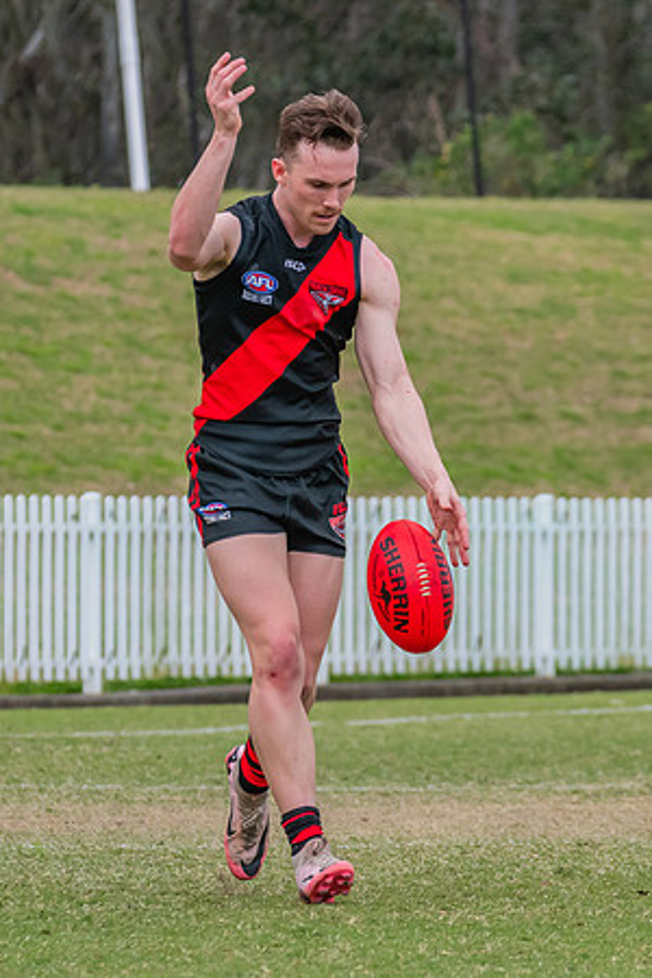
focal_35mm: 439
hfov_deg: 3.1
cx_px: 363
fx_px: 11925
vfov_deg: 4.7
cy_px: 496
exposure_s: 1/1250
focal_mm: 220
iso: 800
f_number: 8
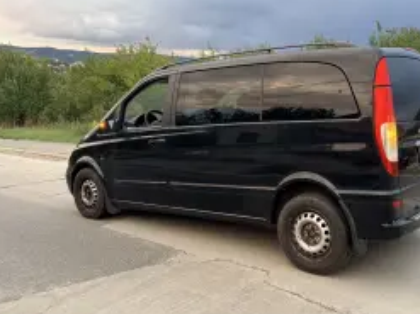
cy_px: 134
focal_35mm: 35
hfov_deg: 52.1
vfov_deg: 40.6
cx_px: 264
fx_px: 424
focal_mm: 6.76
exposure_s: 1/121
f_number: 1.78
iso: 160
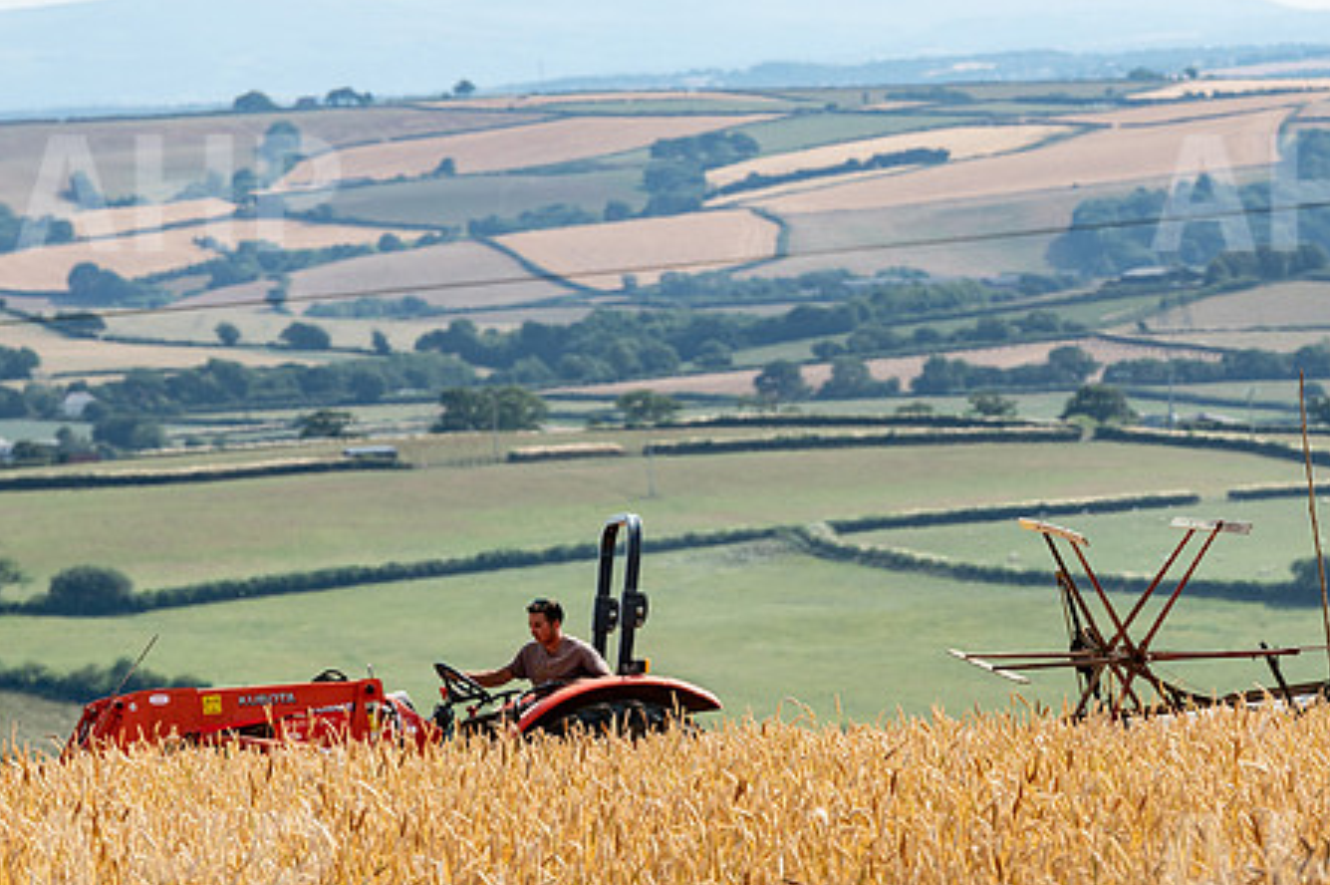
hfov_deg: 6.6
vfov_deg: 4.4
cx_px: 744
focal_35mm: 313
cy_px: 547
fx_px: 11555
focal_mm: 160
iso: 64
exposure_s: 1/1000
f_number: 5.6
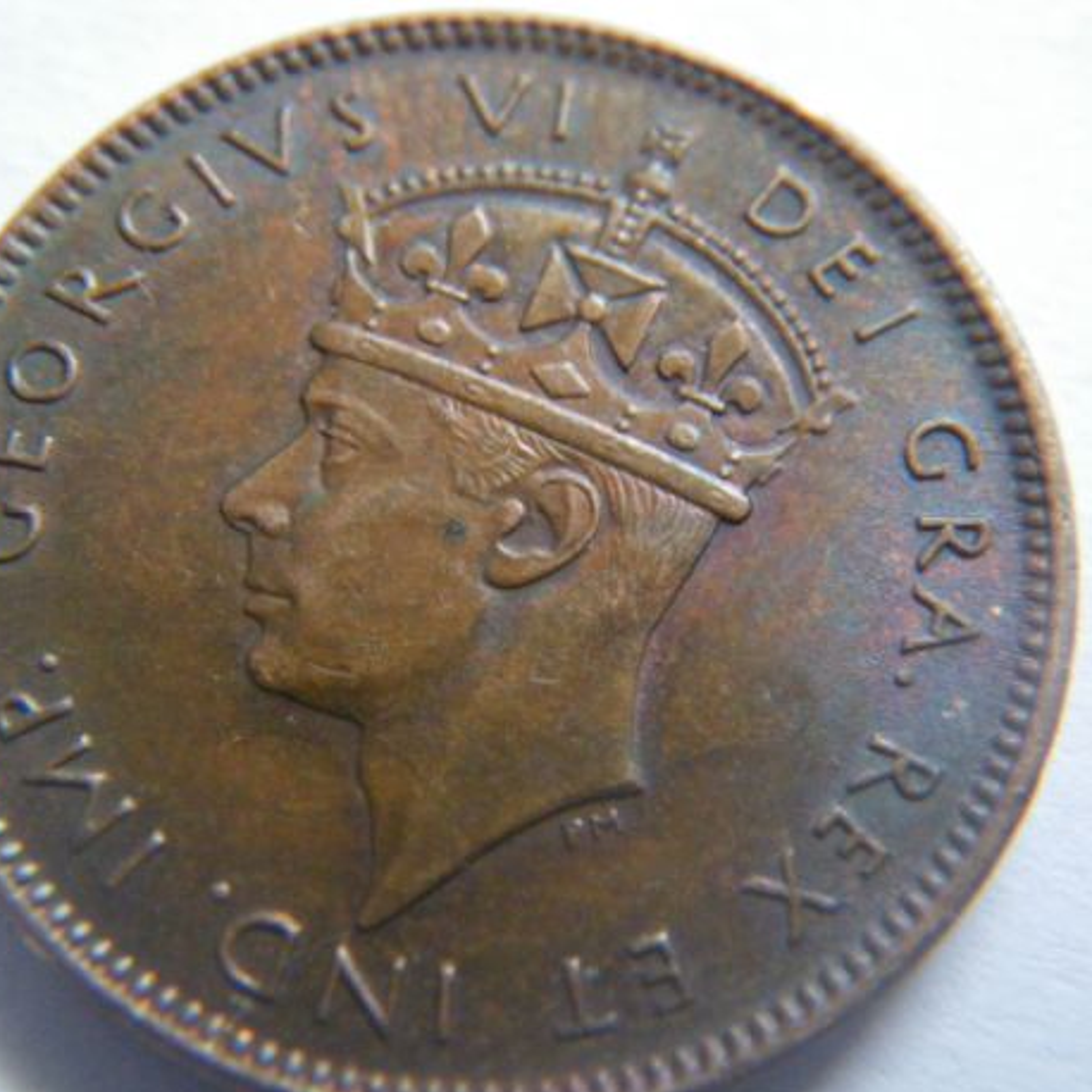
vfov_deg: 28.2
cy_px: 552
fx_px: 2177
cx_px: 517
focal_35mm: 61
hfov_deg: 28.2
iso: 800
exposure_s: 1/13
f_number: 4.4
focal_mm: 9.1
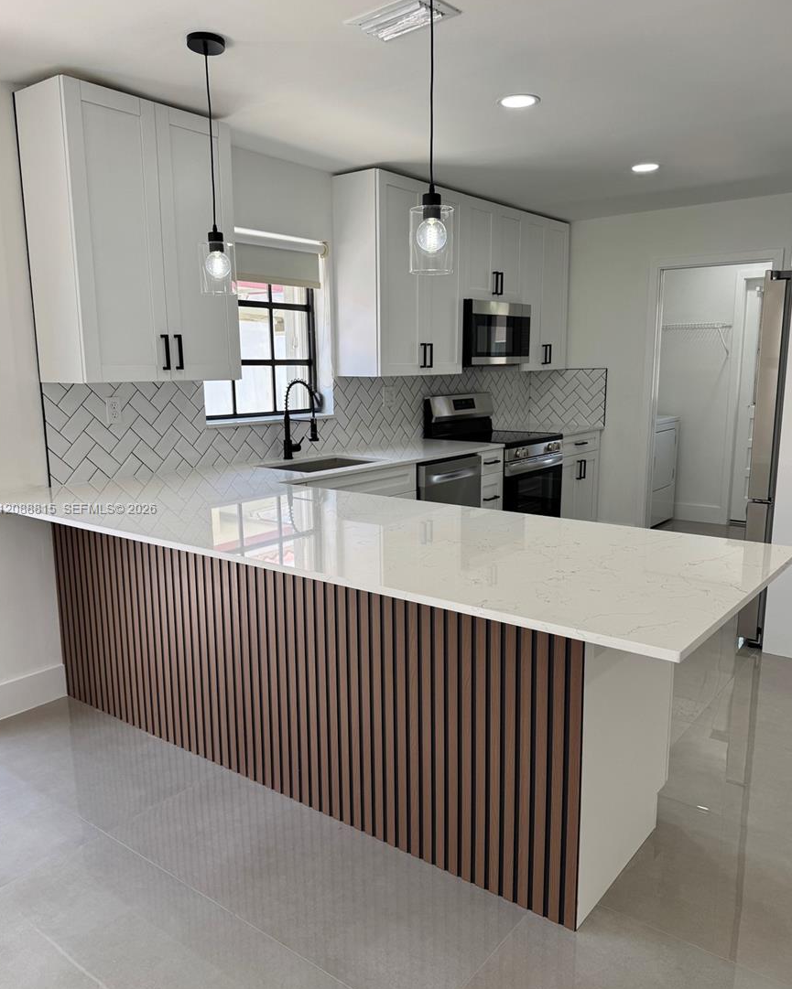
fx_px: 762
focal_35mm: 26
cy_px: 510
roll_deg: +1.6
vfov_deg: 66.0
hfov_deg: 54.9
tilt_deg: -10.9
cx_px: 398
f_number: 1.78
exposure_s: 1/224
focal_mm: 6.76
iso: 64
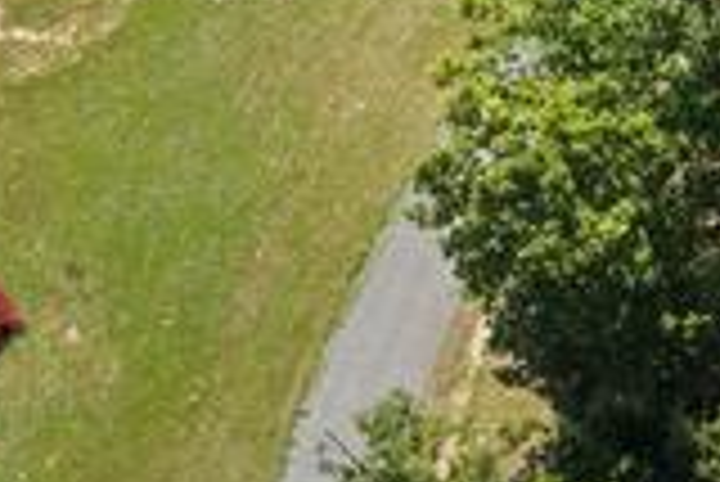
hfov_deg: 9.9
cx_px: 1804
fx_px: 3583
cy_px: 750
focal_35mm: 179
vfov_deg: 7.5
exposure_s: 1/500
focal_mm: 14.45
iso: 1000
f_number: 2.8
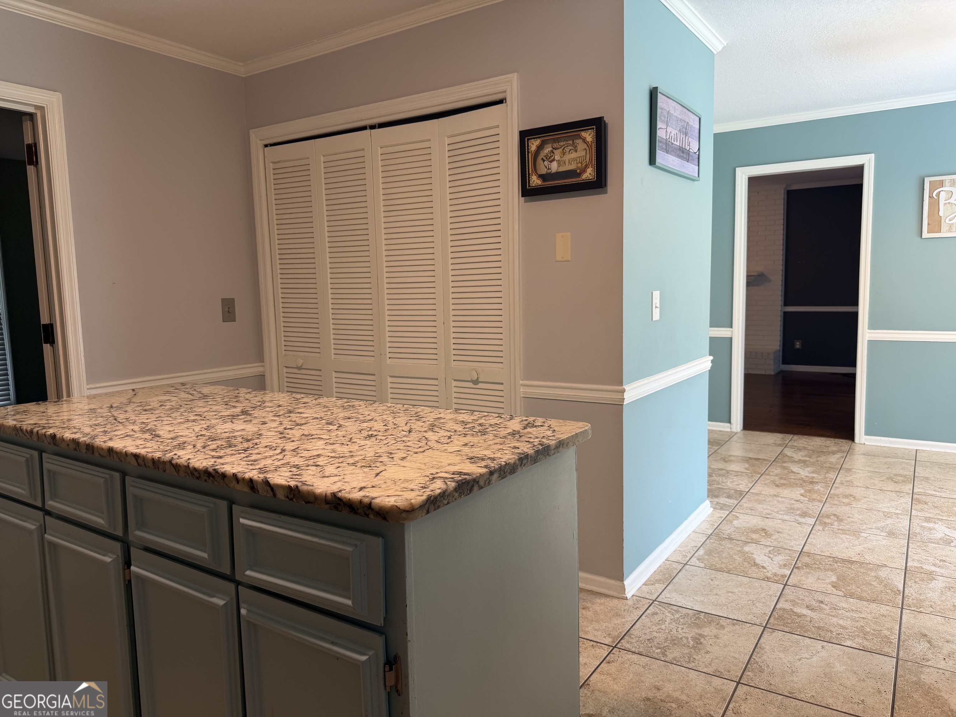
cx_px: 478
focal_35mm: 24
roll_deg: +1.4
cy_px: 358
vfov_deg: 56.8
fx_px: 663
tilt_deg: -5.7
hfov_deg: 71.6
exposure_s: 1/60
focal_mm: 6.76
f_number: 1.78
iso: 125
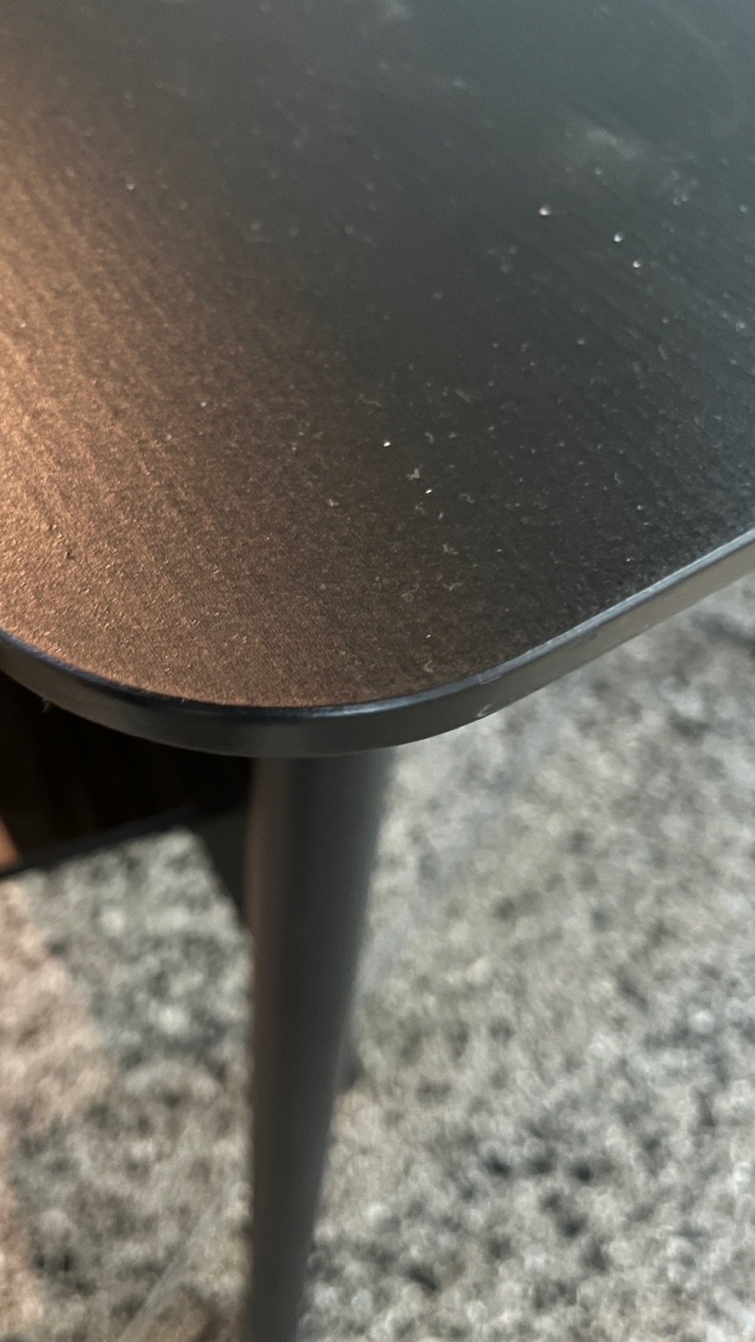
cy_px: 669
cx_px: 255
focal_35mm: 33
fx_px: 1174
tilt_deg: -56.1
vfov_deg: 59.5
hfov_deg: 35.3
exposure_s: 1/17
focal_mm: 5.1
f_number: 1.6
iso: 800
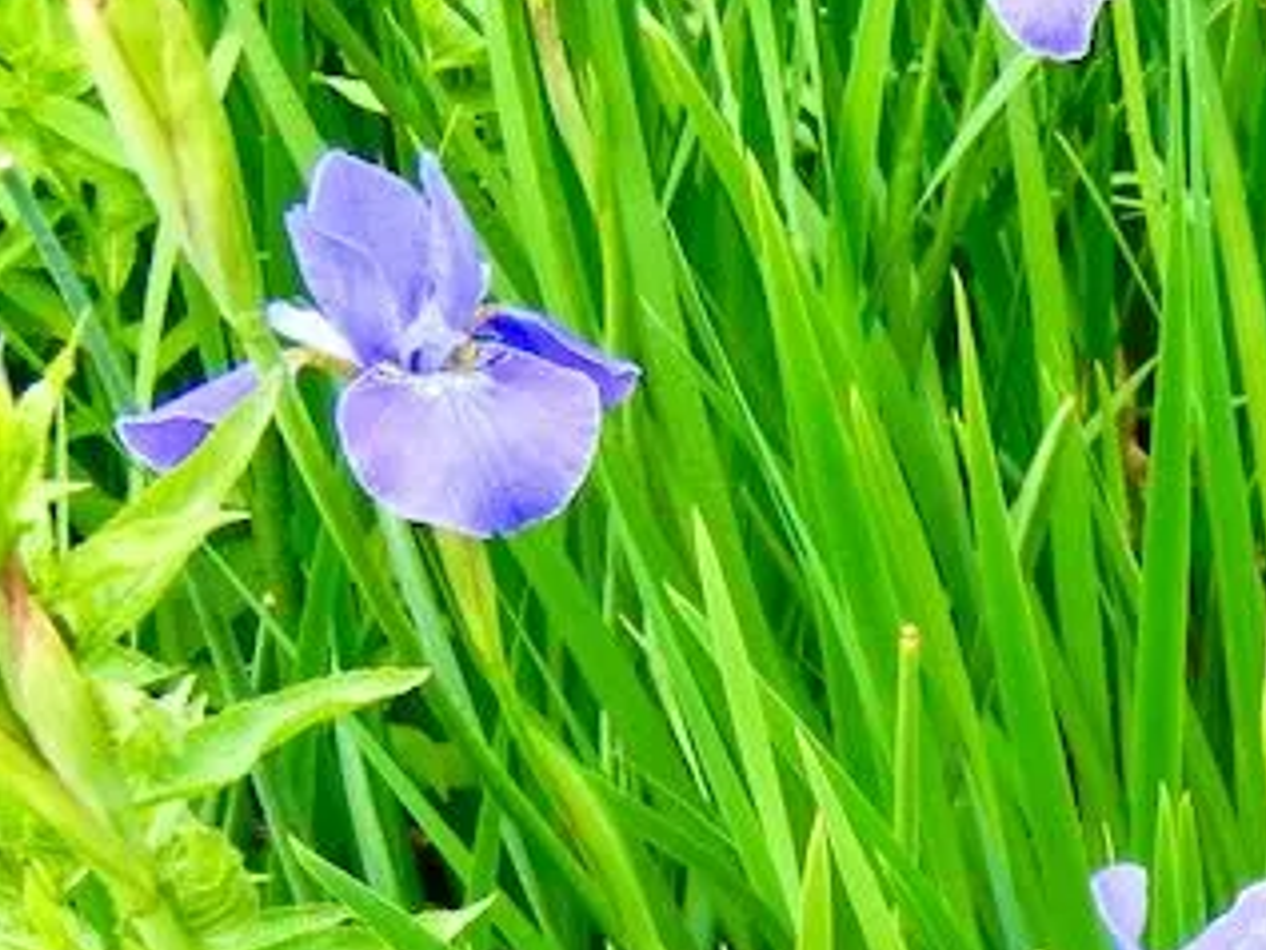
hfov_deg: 19.0
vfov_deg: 14.1
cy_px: 1509
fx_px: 3549
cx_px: 1562
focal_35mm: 97
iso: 160
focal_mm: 5.4
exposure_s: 1/230
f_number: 3.5
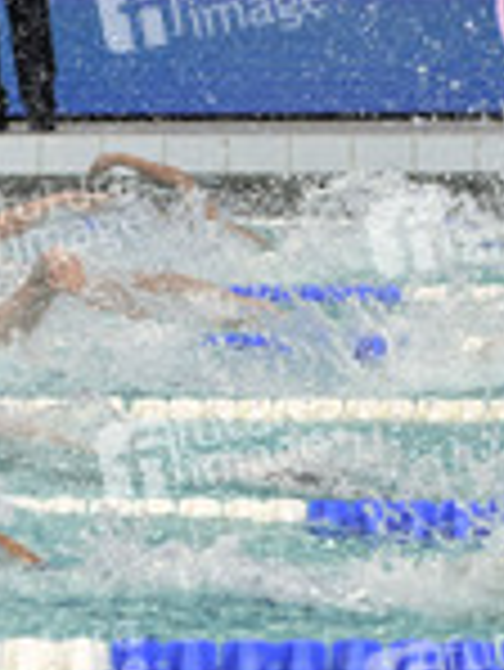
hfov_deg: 5.1
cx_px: 92
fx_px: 5622
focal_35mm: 290
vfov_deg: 6.8
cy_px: 337
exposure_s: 1/2000
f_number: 4.5
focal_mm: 100
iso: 6400
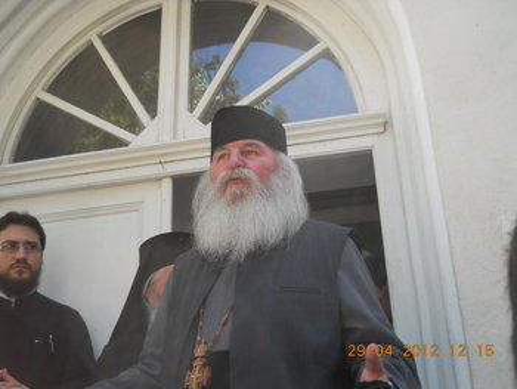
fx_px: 613
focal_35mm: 41
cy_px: 194
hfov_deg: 45.7
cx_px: 258
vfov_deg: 35.2
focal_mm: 6.72
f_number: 3.1
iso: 80
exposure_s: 1/125
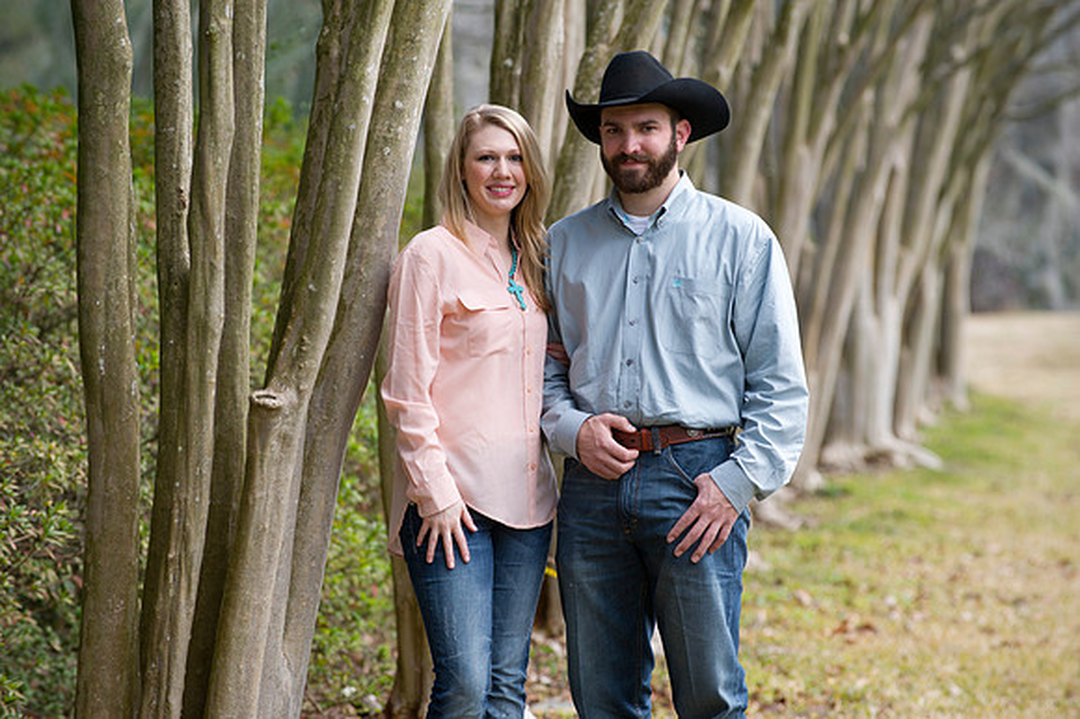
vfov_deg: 6.9
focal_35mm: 200
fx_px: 5996
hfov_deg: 10.3
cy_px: 360
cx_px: 540
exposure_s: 1/200
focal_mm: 200
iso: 250
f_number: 4
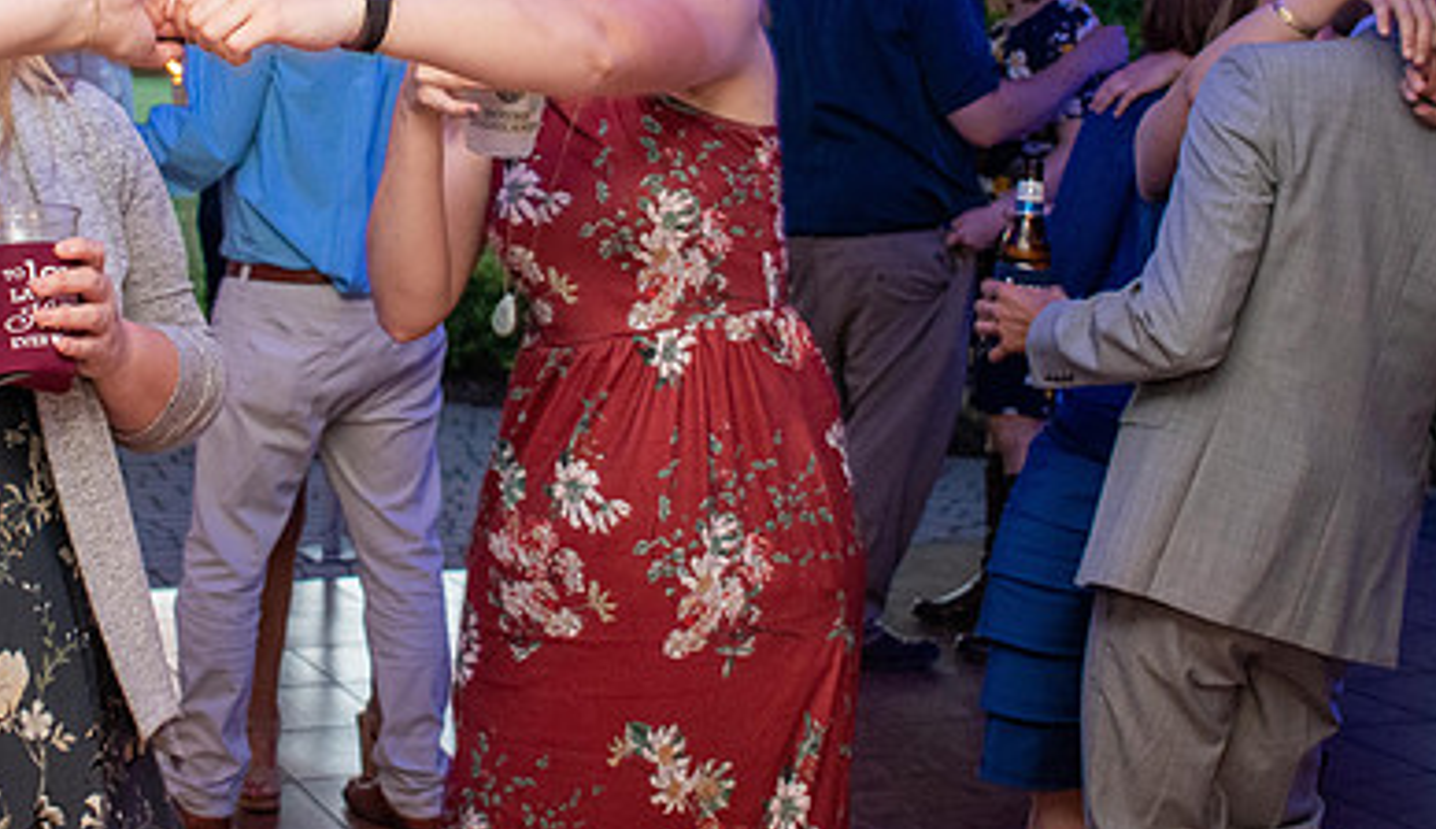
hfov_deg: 33.8
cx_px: 447
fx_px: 2338
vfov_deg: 19.9
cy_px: 158
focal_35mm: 61
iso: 2500
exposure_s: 1/60
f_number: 4
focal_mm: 25
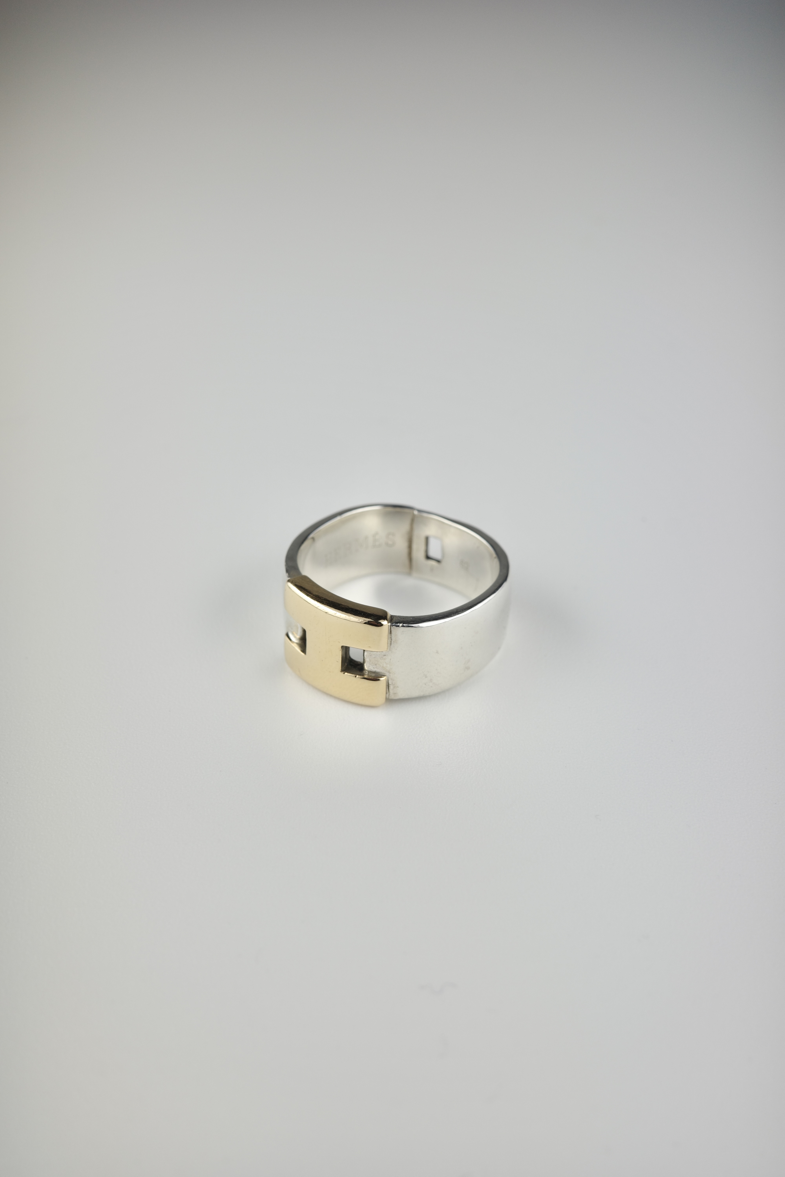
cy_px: 588
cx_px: 392
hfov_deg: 33.4
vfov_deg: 48.5
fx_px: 1308
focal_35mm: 40
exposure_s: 1/50
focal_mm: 26
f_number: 6.3
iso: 100
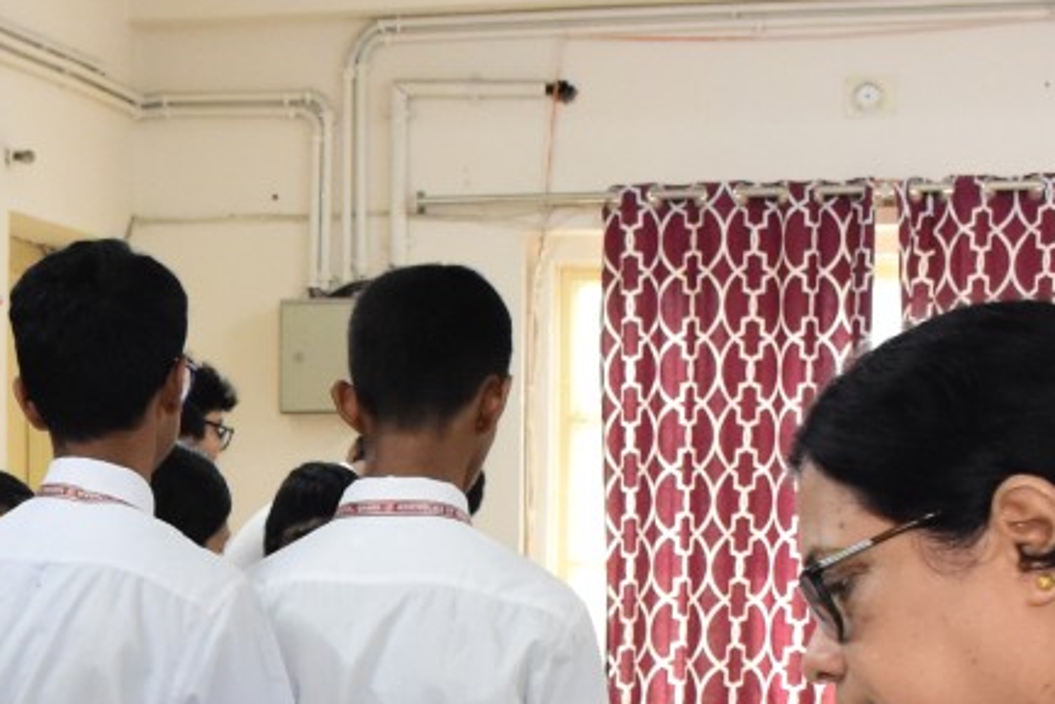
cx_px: -319
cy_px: 714
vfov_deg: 13.4
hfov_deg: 18.7
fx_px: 2961
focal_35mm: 101
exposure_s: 1/125
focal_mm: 18
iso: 2000
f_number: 5.6
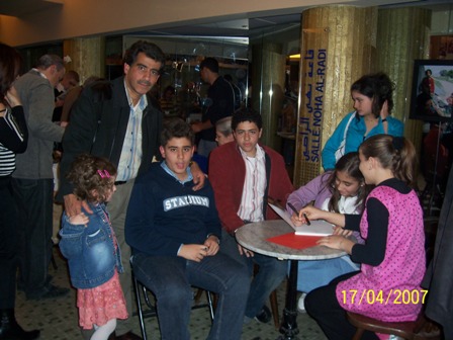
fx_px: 445
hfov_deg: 54.0
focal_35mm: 34
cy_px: 170
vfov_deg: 41.8
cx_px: 226
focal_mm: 5.6
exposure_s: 1/60
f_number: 2.7
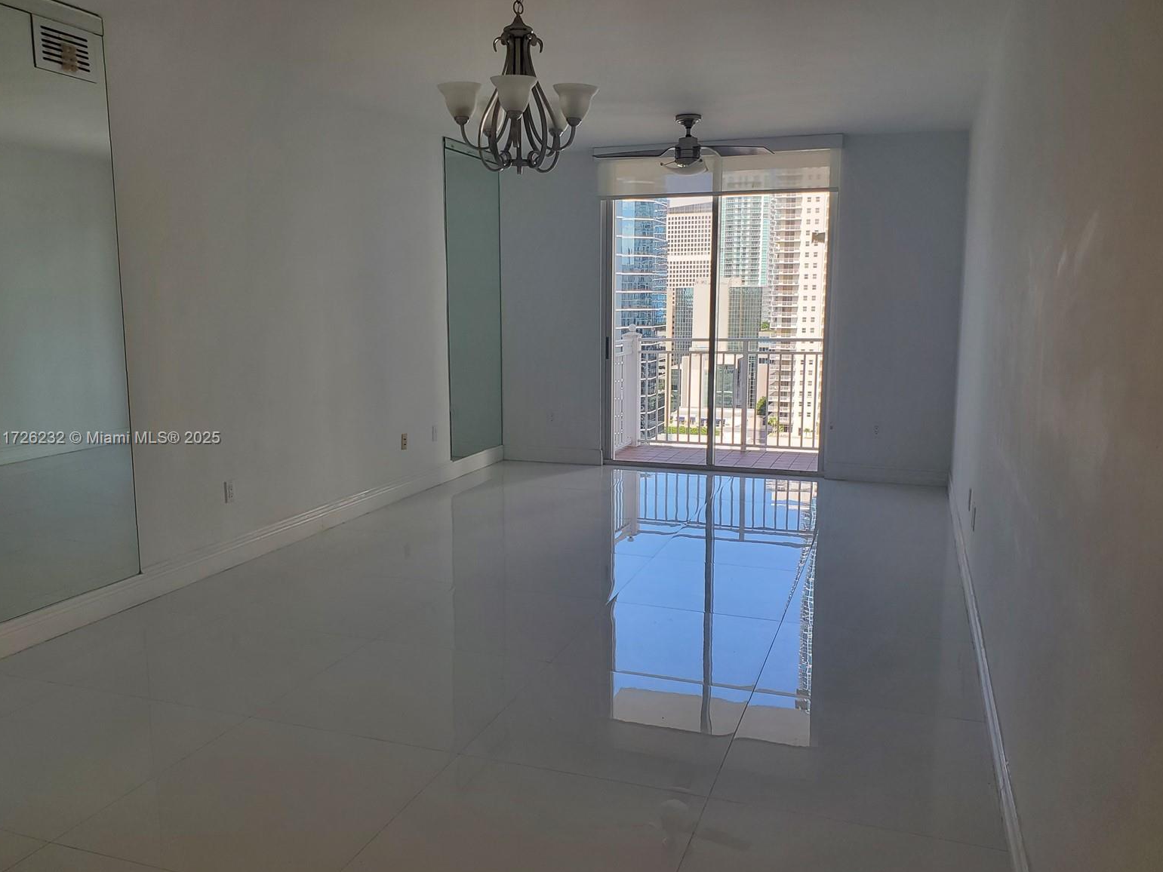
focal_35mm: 27
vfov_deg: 51.4
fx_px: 907
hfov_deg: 65.3
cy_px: 439
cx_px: 583
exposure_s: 1/204
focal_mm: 4.3
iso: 50
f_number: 2.4
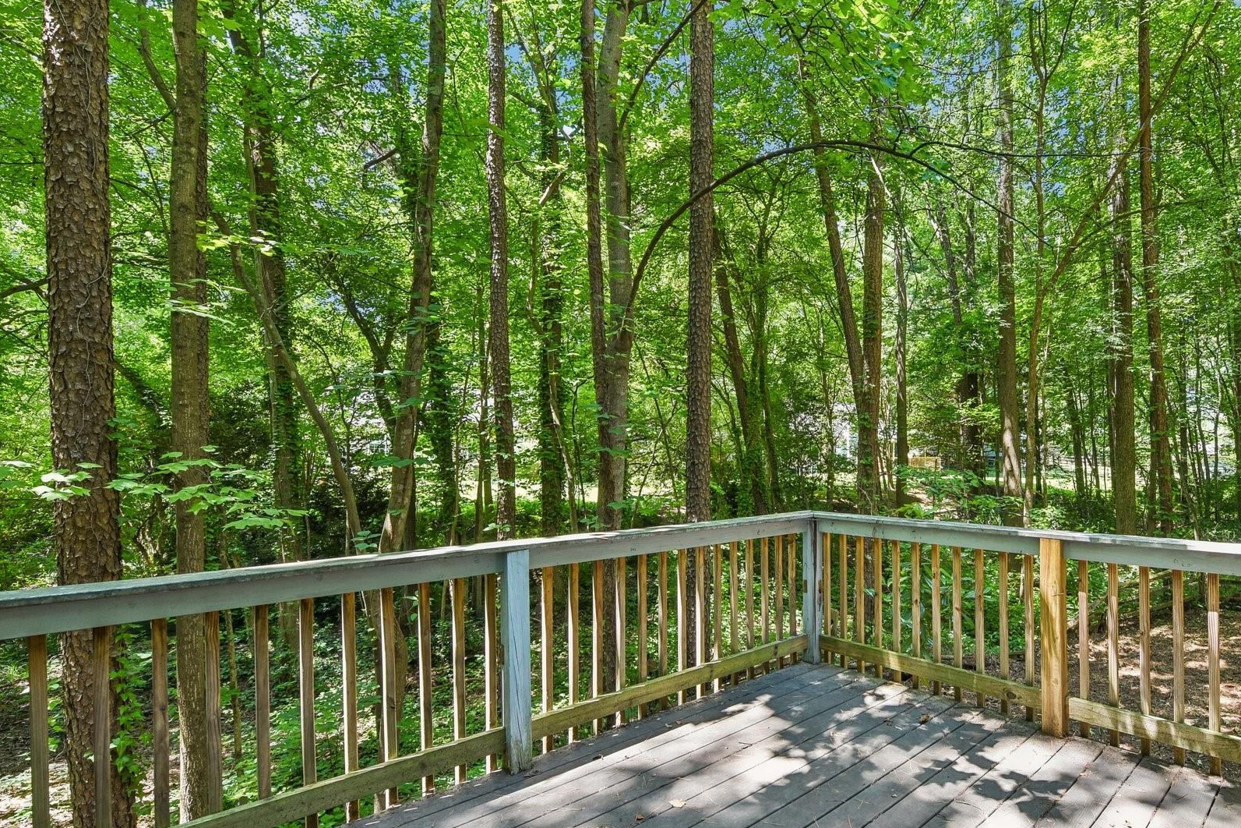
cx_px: 767
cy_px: 458
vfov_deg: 67.2
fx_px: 620
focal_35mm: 18
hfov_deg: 88.4
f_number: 11
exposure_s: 1/10
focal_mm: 14
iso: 200
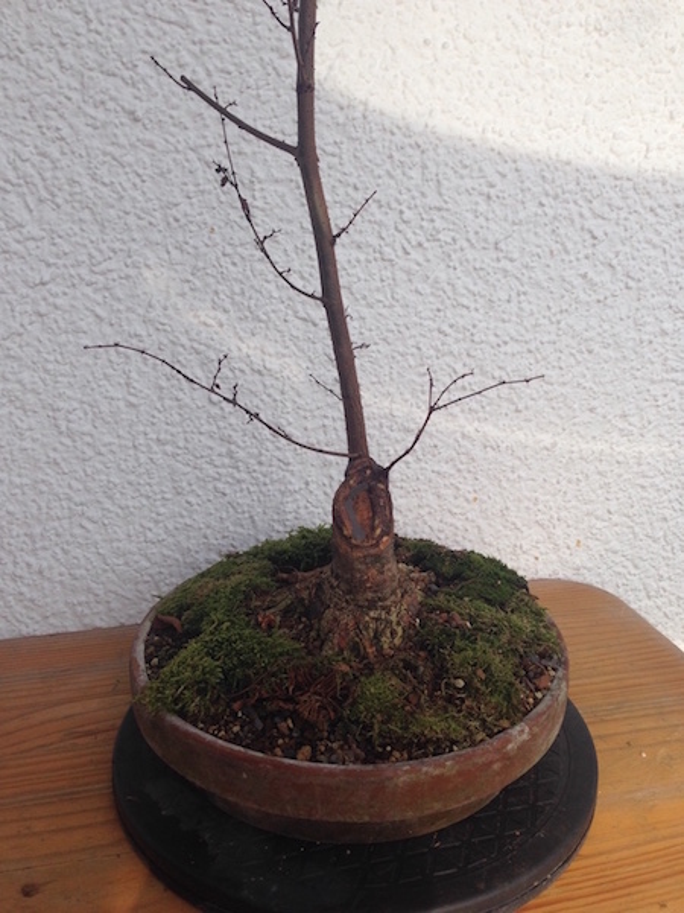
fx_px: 869
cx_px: 342
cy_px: 456
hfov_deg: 42.9
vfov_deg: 55.4
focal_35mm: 33
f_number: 2.4
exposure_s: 1/542
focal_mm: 4.12
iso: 50
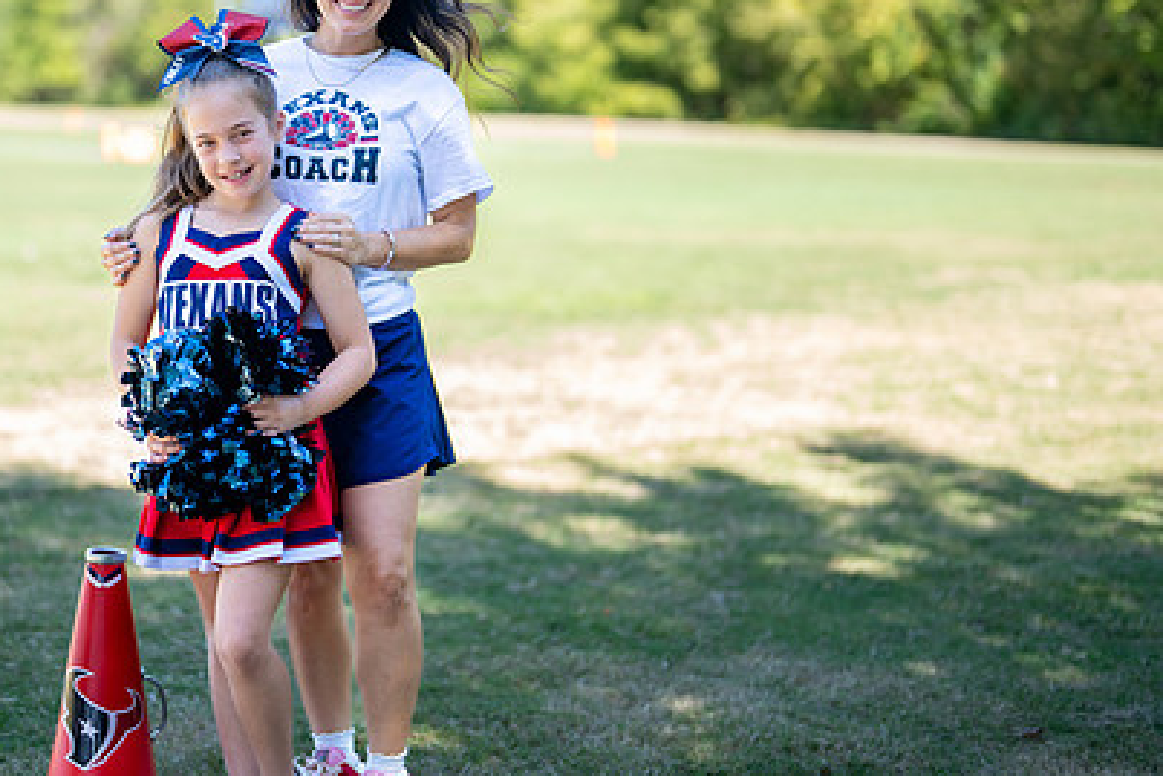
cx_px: 326
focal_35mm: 76
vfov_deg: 18.0
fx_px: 2456
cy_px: 325
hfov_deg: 26.4
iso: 100
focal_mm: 50
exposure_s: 1/1250
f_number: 1.2
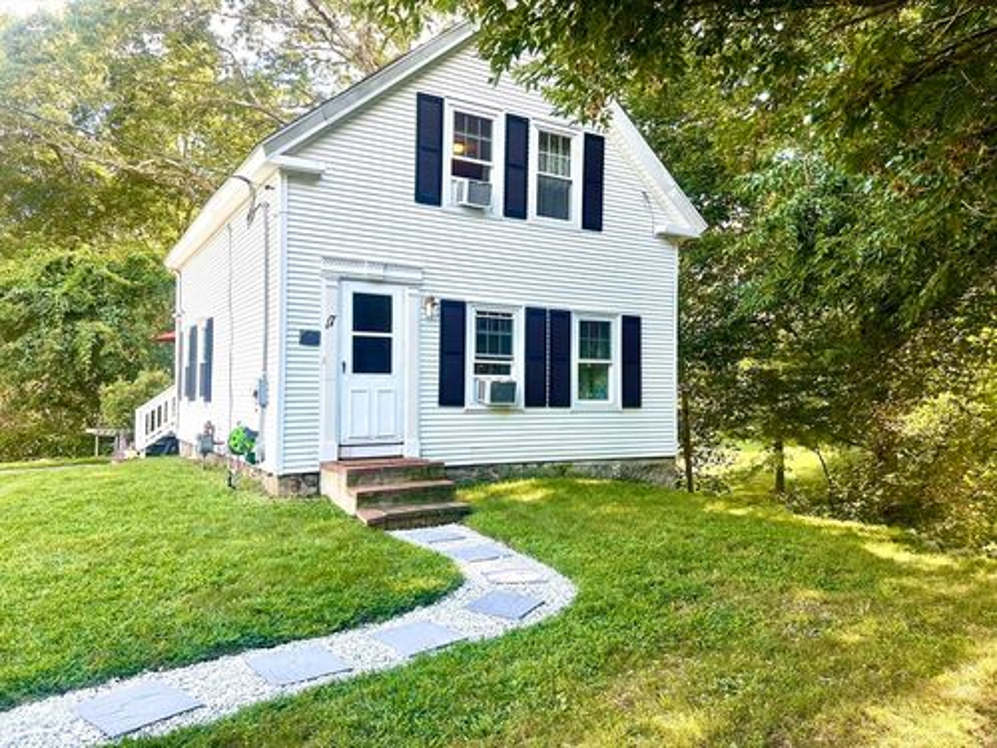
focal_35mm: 26
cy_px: 374
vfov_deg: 53.1
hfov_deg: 67.3
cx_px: 498
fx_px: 749
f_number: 1.5
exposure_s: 1/214
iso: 40
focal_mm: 5.7
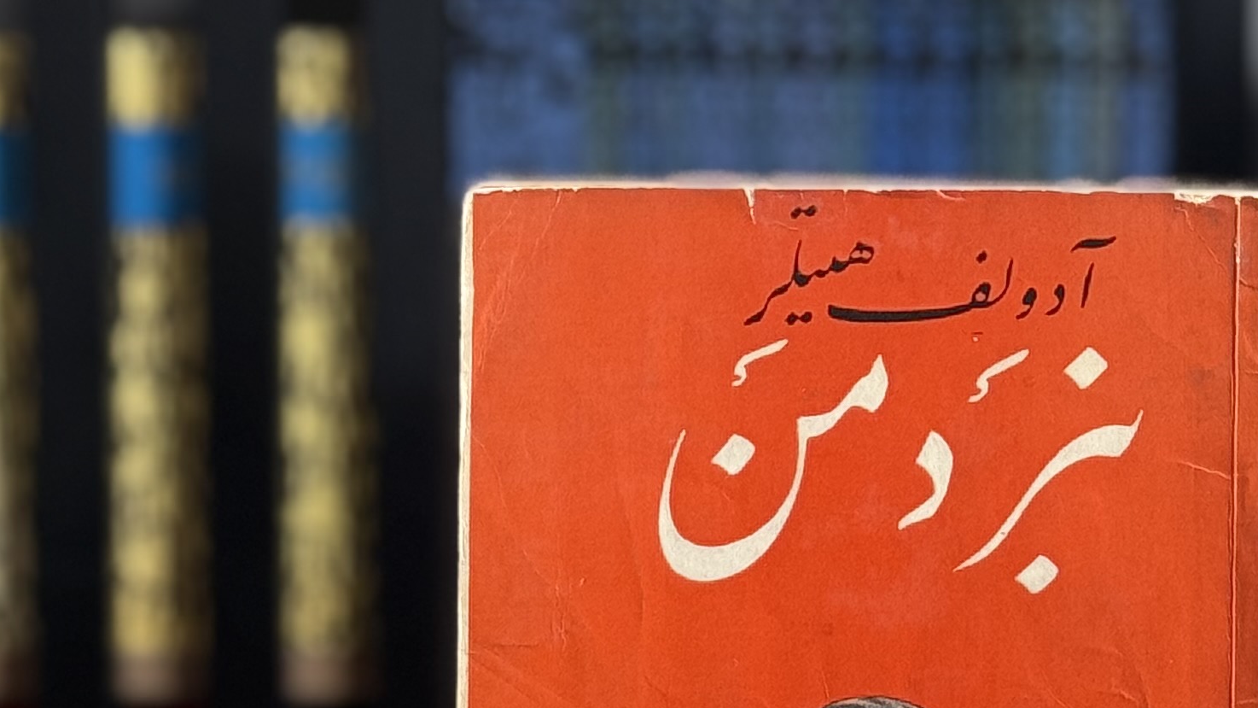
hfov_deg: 15.0
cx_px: 891
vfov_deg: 8.4
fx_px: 4770
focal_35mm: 143
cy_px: -68
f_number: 1.78
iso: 80
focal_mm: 6.76
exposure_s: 1/50
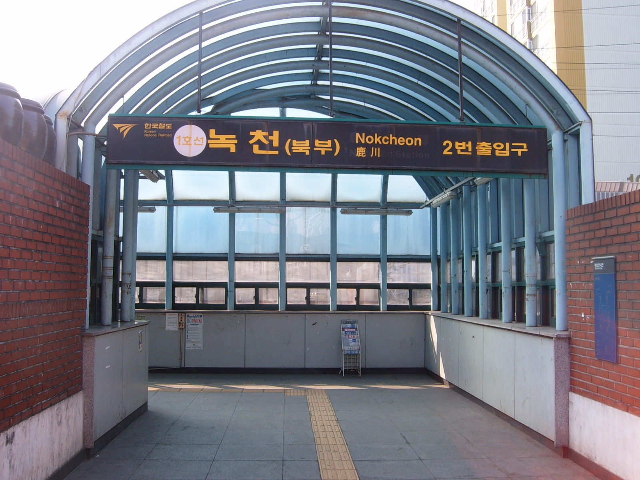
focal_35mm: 37
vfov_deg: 38.7
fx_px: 684
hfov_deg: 50.1
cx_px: 320
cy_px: 240
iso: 63
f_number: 6
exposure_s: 1/60
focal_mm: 6.2
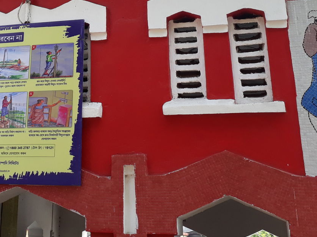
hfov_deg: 30.2
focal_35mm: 62
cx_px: 52
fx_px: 568
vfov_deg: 22.7
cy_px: -3
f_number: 1.9
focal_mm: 3.6
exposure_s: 1/305
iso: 40
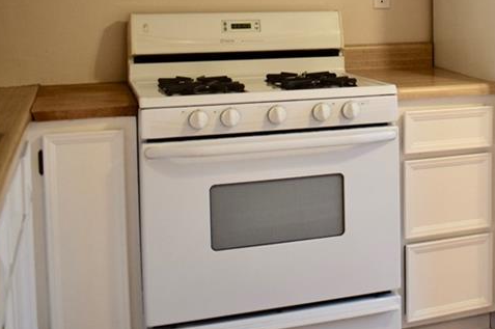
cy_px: 0
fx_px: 797
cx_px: 502
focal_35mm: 58
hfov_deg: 31.7
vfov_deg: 22.4
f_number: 4
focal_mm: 18
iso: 400
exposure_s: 1/60
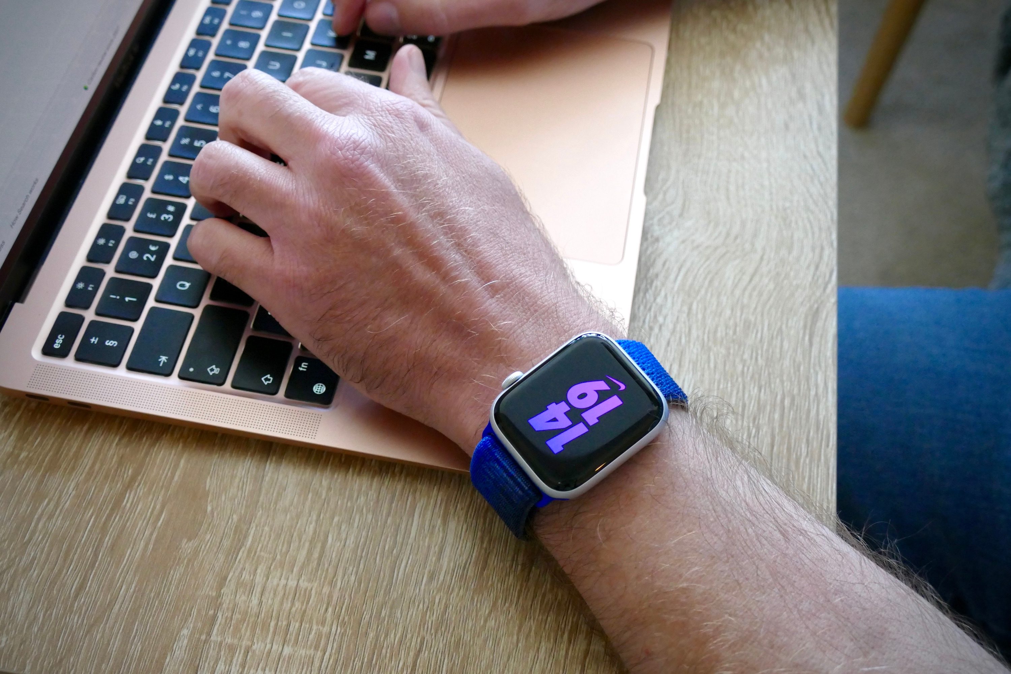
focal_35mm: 39
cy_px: 337
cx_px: 506
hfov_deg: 49.6
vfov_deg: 34.2
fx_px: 1095
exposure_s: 1/80
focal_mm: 14.24
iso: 1600
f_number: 3.1
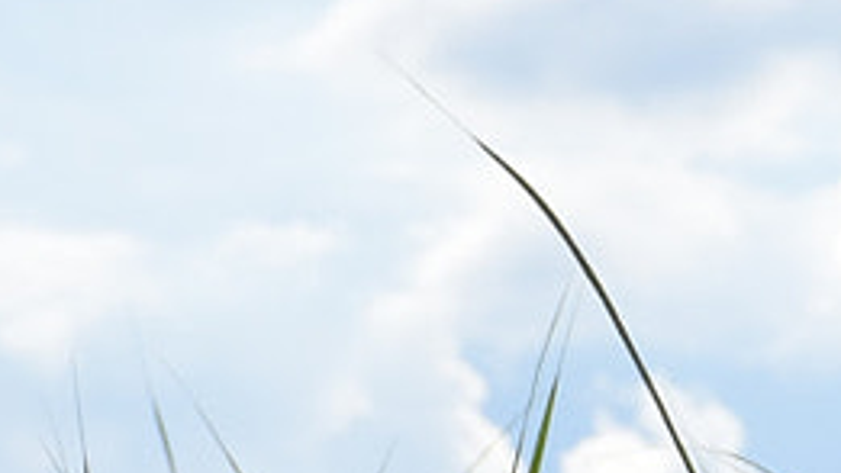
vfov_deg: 1.7
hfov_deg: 3.0
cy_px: 1435
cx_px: 1714
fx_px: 16088
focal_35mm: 721
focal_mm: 75
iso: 400
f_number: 5.6
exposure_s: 1/2500
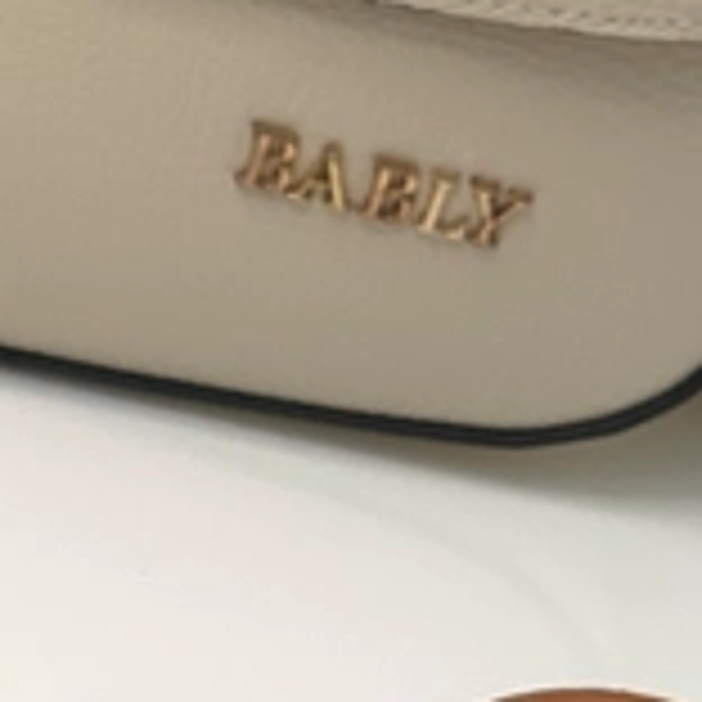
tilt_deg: -30.3
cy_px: 675
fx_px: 6745
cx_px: -238
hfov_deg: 5.9
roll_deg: -15.2
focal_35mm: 294
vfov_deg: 5.9
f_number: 2.4
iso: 16
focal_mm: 6
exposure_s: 1/100
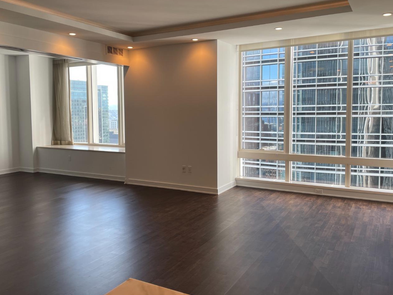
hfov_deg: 58.3
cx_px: 189
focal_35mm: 31
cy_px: 137
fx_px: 352
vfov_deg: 45.4
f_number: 1.6
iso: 32
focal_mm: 4.2
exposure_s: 1/168
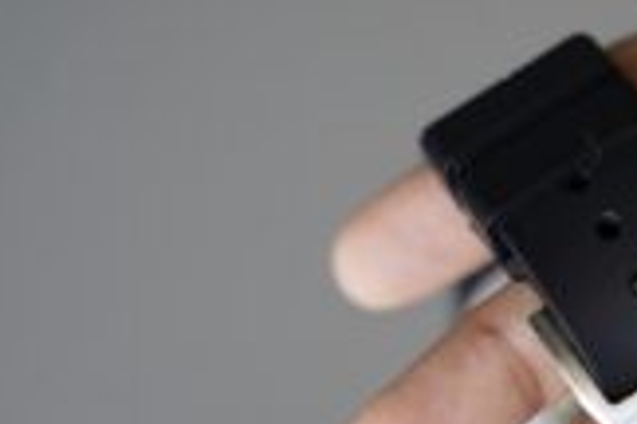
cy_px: 332
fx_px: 3273
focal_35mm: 185
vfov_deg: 7.4
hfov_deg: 11.0
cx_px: 665
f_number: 4
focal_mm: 75
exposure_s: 1/80
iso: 200
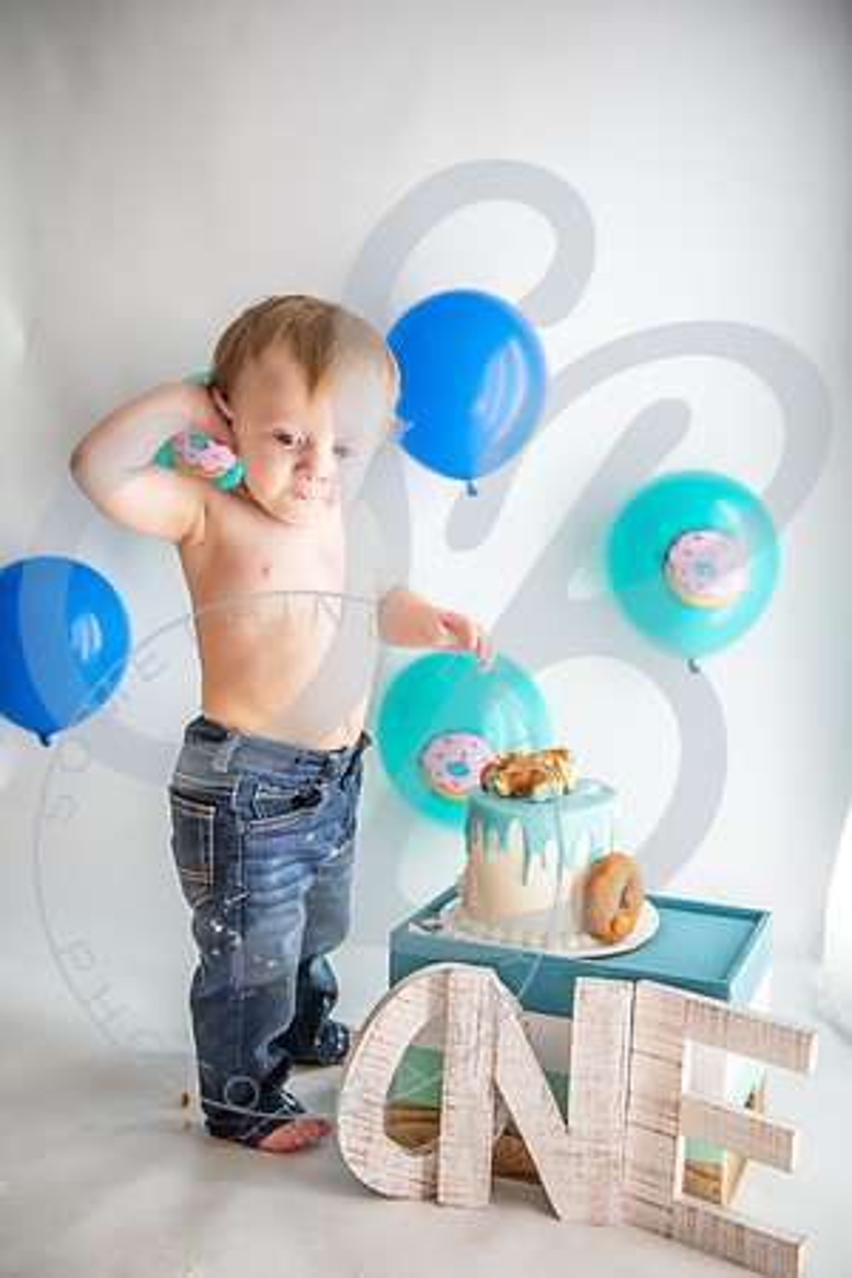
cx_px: 426
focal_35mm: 44
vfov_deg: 44.5
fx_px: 1562
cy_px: 639
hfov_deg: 30.5
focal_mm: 44
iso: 320
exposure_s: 1/200
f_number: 2.8
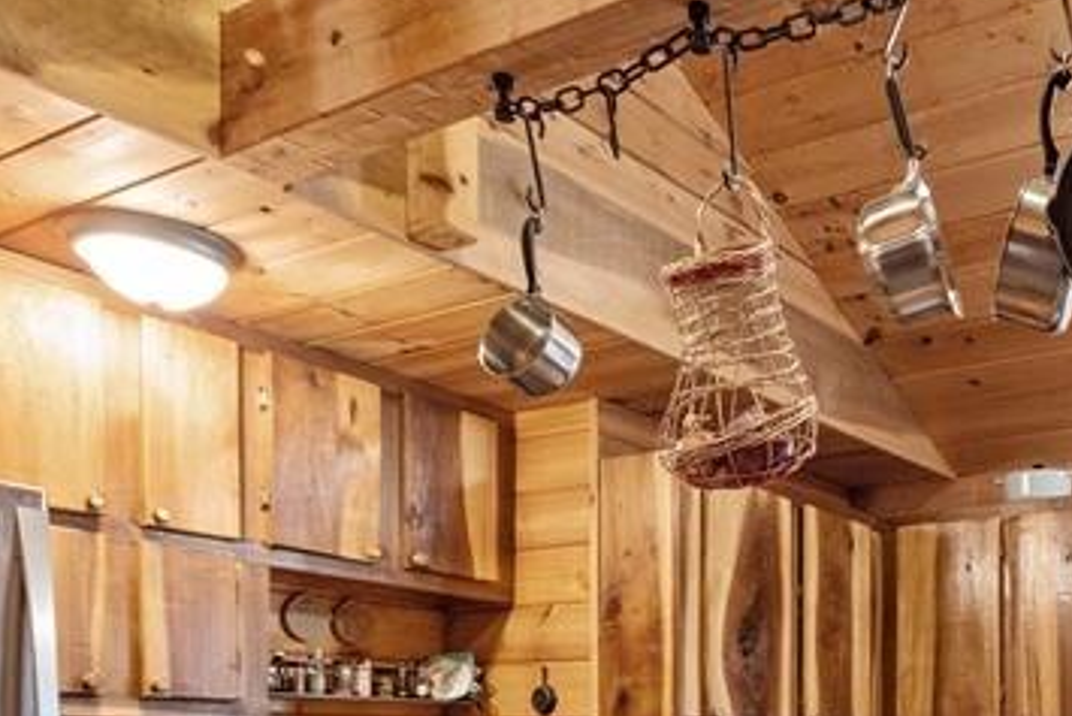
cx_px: 1015
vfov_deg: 31.6
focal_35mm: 38
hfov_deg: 44.8
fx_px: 1132
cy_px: 761
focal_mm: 10
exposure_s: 1/1.67
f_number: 9
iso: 200
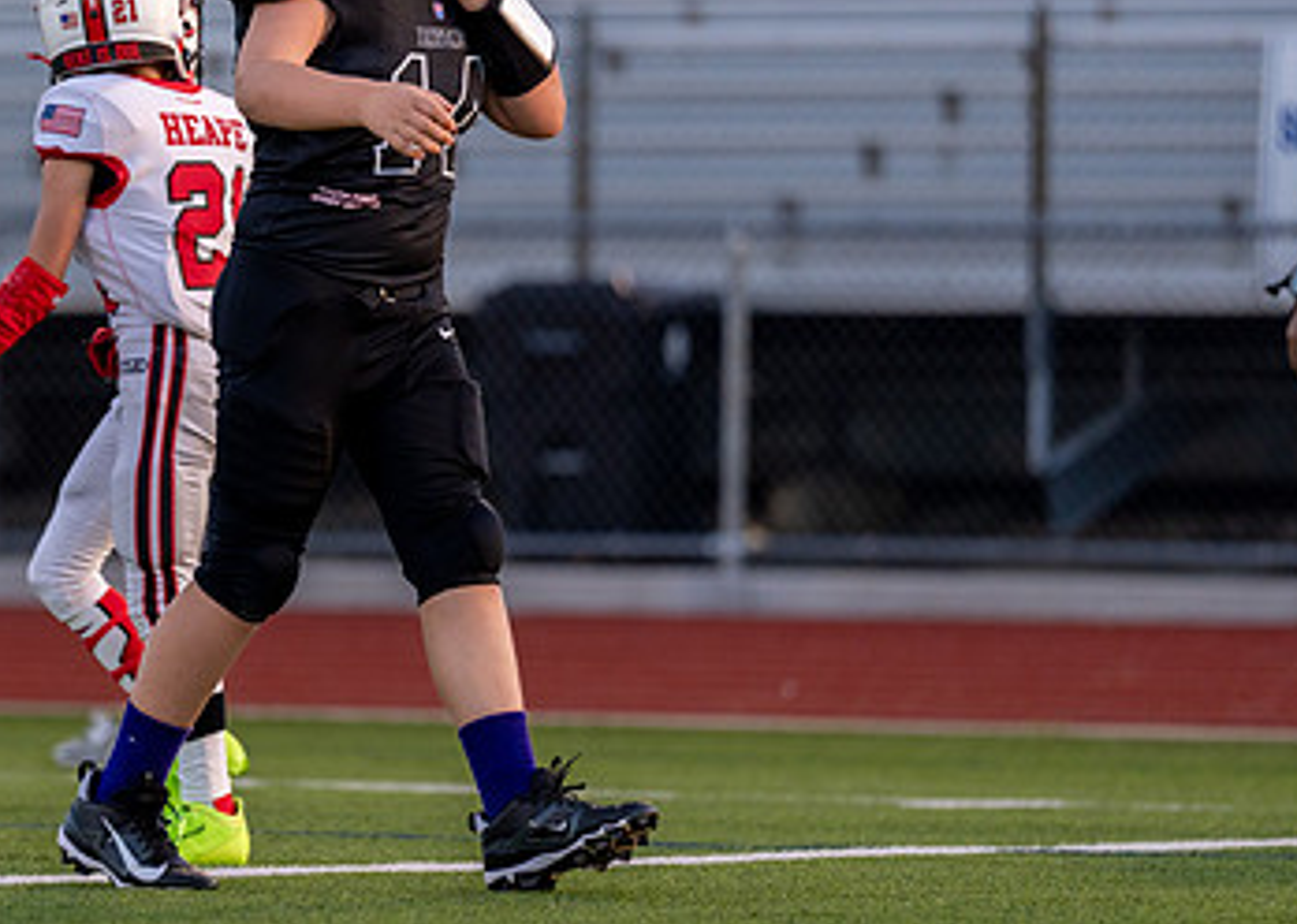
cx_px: 228
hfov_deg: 5.4
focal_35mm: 373
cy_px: 341
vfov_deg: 3.9
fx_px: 13729
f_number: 2.8
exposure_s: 1/1250
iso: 800
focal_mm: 200
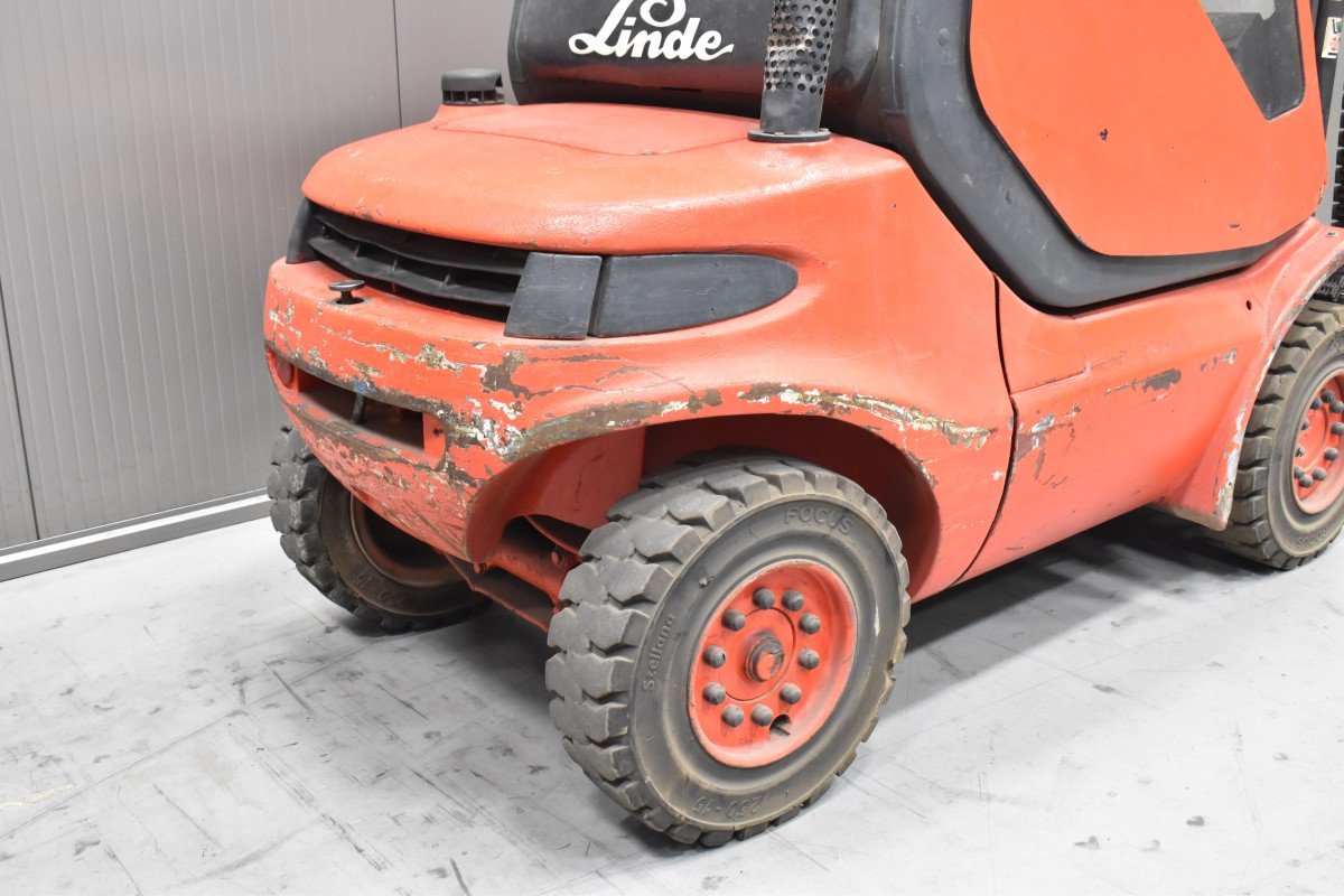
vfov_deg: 35.5
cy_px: 448
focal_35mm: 38
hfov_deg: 51.3
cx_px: 672
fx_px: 1400
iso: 1600
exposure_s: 1/20
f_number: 5
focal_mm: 25
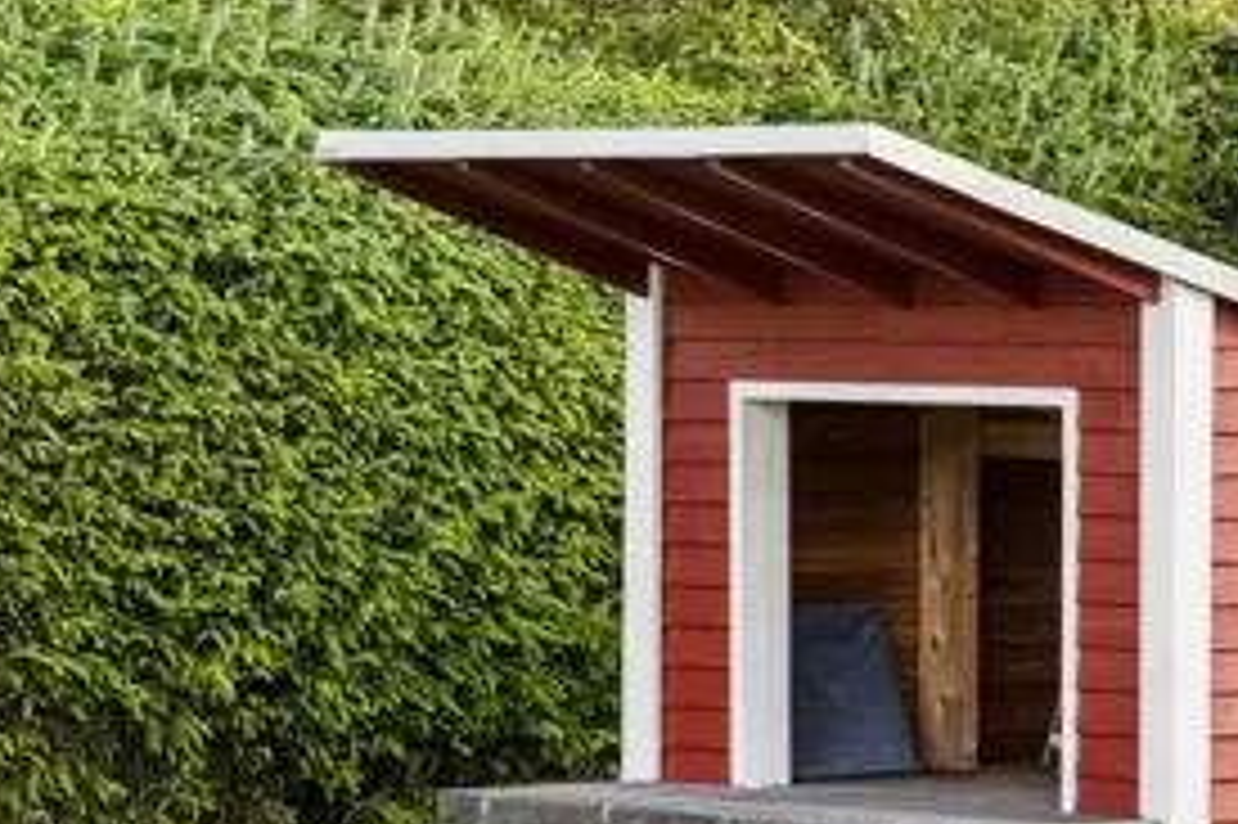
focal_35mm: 262
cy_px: 383
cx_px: 1134
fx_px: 9004
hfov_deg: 7.8
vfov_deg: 5.2
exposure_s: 1/160
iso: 200
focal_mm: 120
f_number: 8
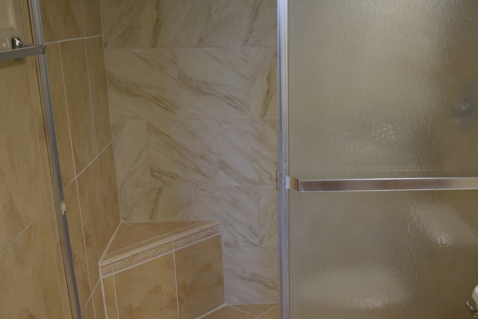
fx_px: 558
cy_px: 240
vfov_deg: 31.3
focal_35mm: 42
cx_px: 276
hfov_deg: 46.3
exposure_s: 1/60
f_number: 4
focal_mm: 18
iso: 500
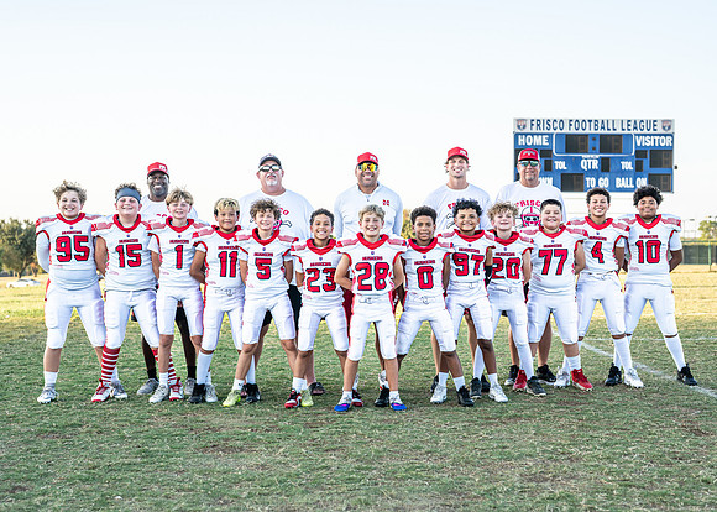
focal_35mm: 59
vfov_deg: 24.1
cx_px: 379
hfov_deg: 33.3
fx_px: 1199
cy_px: 270
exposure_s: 1/1600
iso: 500
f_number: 2.8
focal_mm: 50
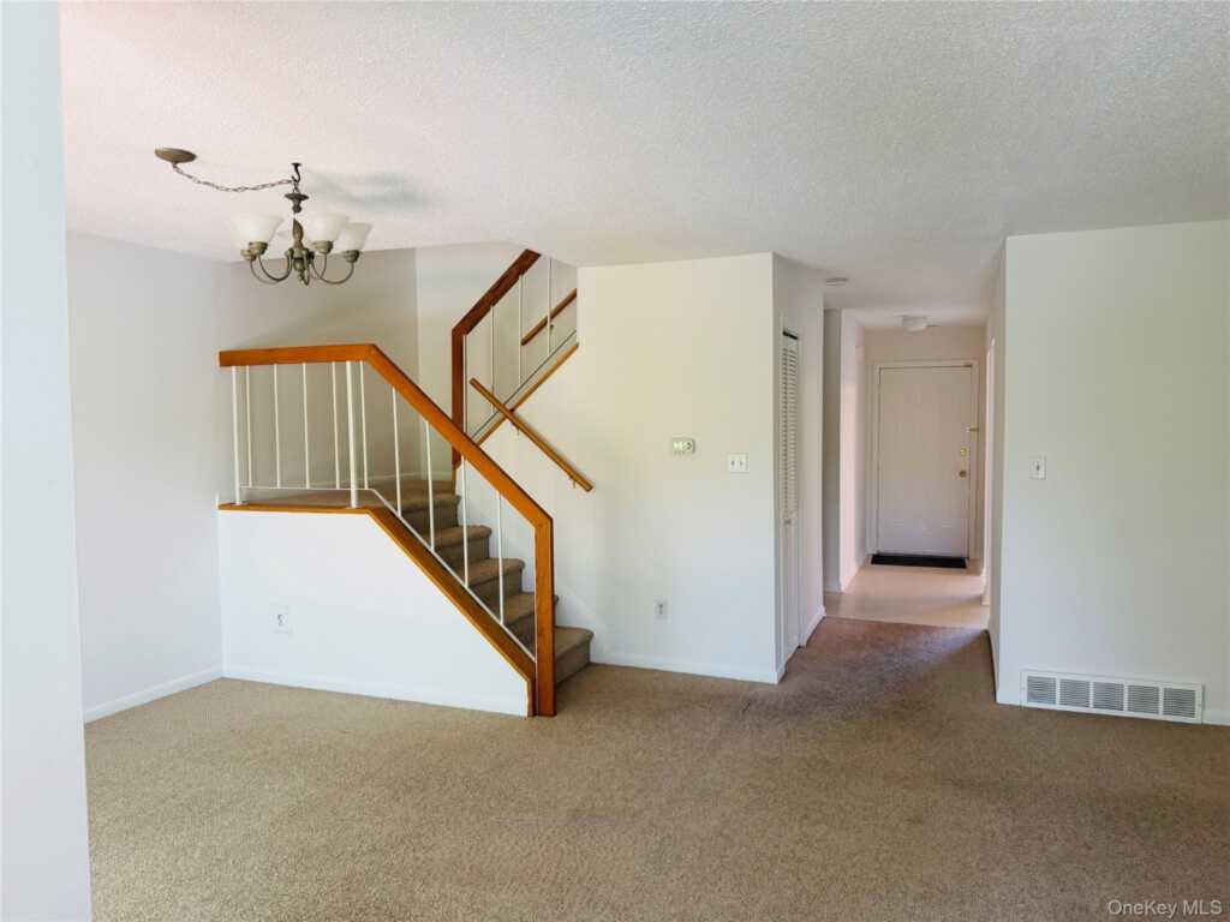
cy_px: 461
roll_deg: +0.6
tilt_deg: -1.8
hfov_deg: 71.6
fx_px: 853
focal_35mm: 24
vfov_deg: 56.8
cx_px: 615
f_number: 1.78
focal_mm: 6.76
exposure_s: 1/106
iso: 200
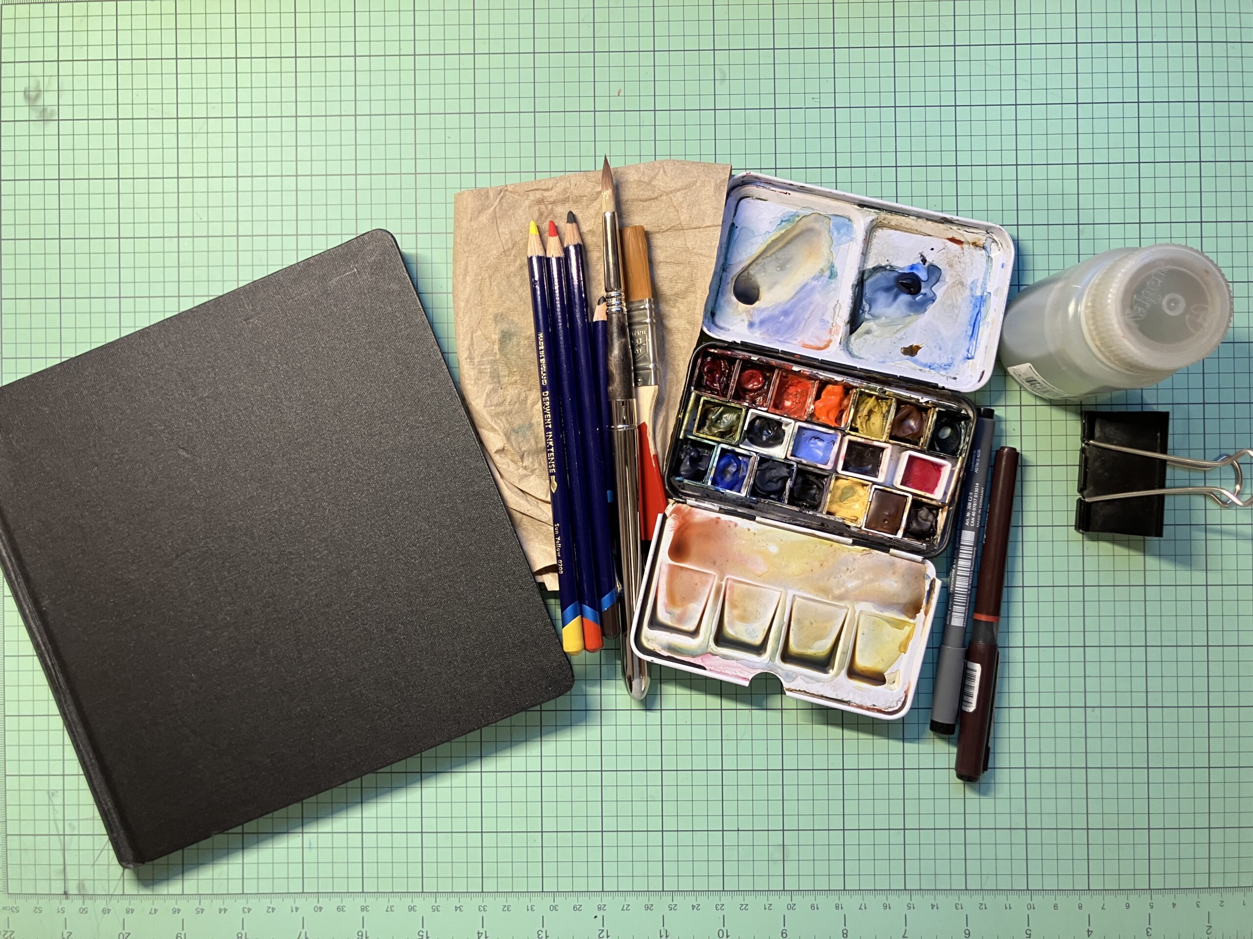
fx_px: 1014
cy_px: 470
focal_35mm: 28
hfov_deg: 63.4
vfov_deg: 49.7
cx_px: 626
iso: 125
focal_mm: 3.99
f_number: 1.8
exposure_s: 1/60
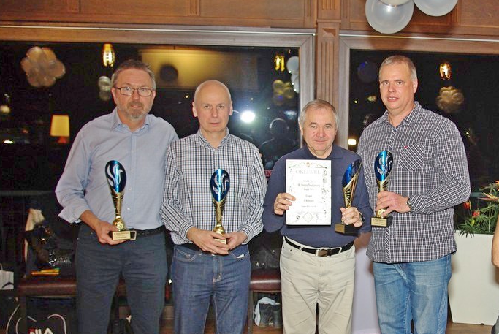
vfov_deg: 24.9
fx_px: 749
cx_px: 365
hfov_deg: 36.1
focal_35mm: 54
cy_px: 243
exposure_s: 1/45
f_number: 4
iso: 400
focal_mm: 24.38
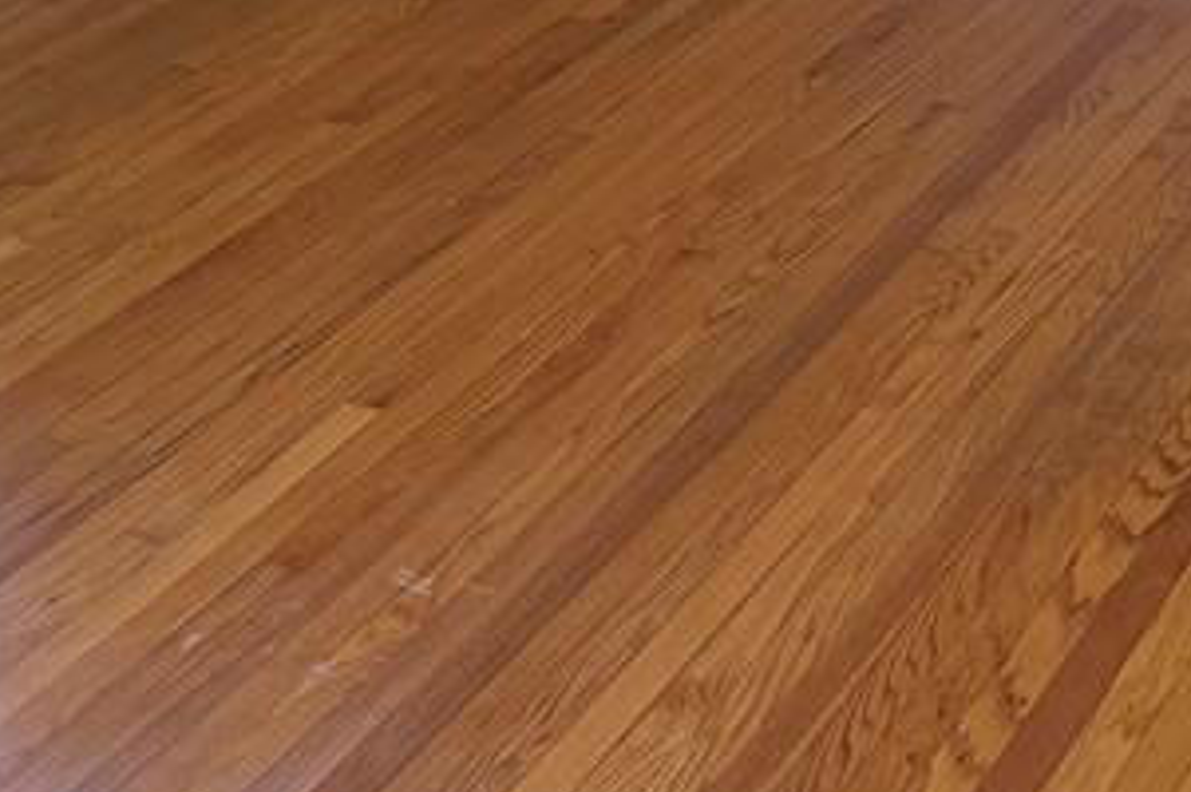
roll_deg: +1.5
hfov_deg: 23.6
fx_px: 2809
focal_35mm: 85
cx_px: 969
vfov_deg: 15.0
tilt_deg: -15.0
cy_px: -352
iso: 250
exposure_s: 1/60
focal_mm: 6.76
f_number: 1.78
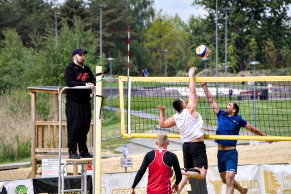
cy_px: 97
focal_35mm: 278
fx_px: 2243
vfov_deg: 5.0
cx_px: 146
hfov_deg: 7.4
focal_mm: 185
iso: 100
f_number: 5.6
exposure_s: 1/200
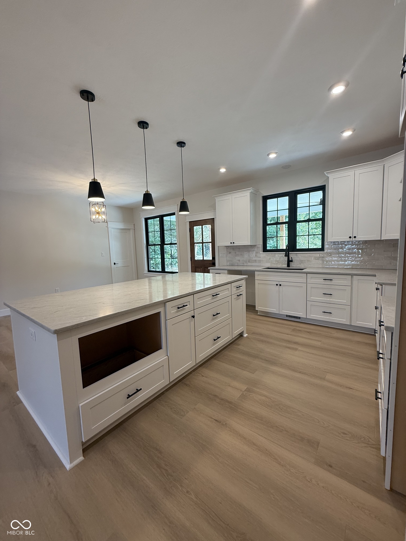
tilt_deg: -5.5
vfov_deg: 102.1
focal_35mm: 14
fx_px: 219
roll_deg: +1.3
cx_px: 203
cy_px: 270
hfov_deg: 85.7
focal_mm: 2.22
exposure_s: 1/120
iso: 100
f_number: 2.2
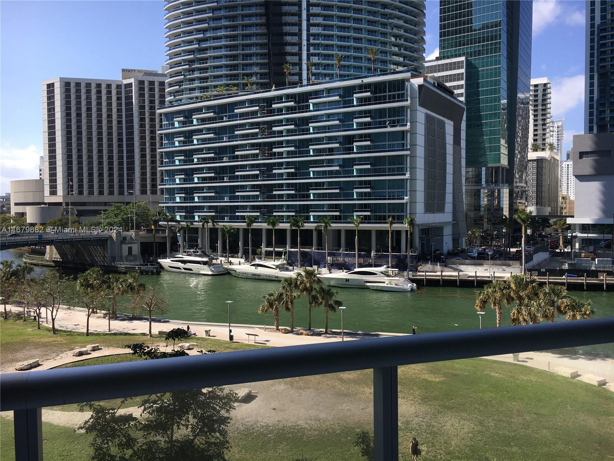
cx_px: 307
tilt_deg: -2.4
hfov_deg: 61.7
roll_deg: +0.6
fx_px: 514
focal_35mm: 29
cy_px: 230
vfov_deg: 48.2
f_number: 2.2
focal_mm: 4.15
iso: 25
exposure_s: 1/1166
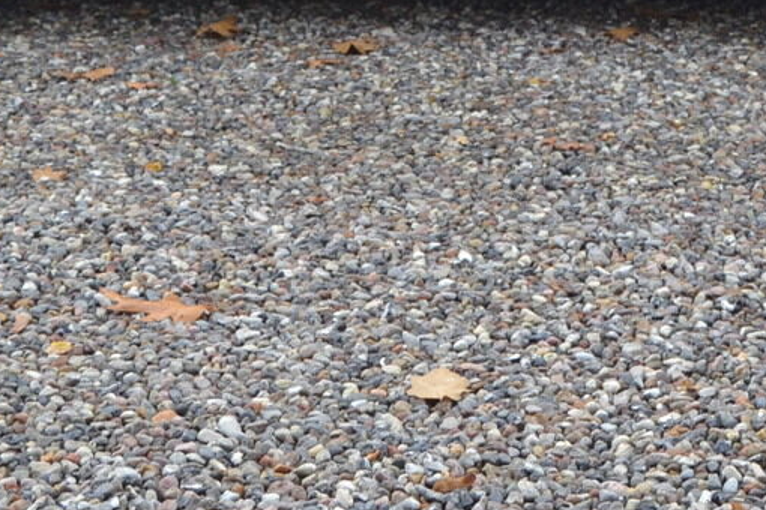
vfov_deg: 10.0
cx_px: 652
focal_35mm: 130
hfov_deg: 15.6
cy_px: -411
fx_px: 2763
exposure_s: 1/125
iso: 140
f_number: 5.6
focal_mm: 23
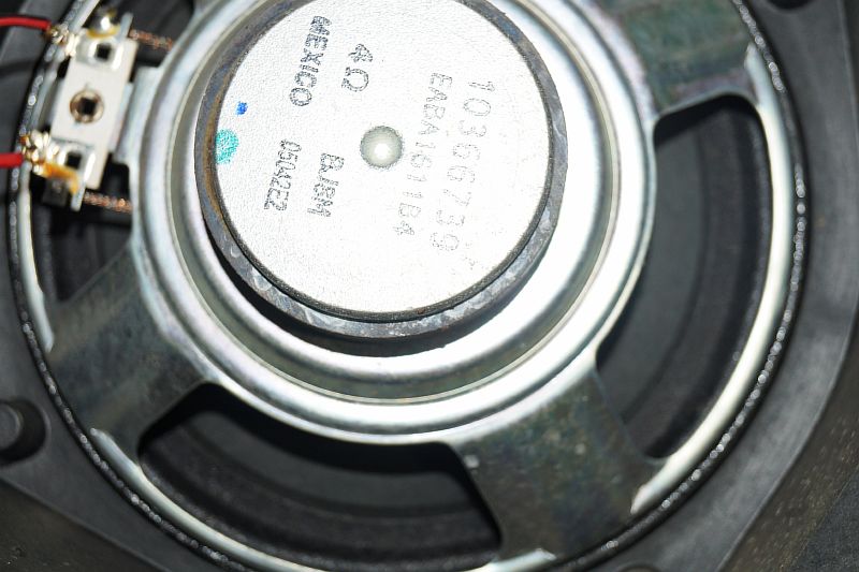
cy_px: 286
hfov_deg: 27.0
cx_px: 430
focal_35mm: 75
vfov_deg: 18.2
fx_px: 1789
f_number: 5.6
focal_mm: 50
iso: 320
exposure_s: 1/160
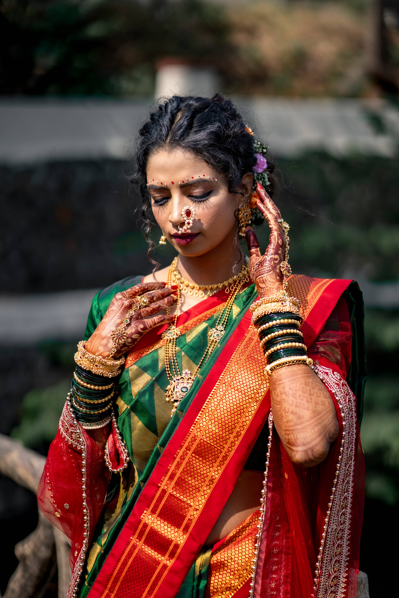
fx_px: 1413
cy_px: 299
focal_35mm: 85
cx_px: 200
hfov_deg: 16.1
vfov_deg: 23.9
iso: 125
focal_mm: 85
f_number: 1.8
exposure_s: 1/4000
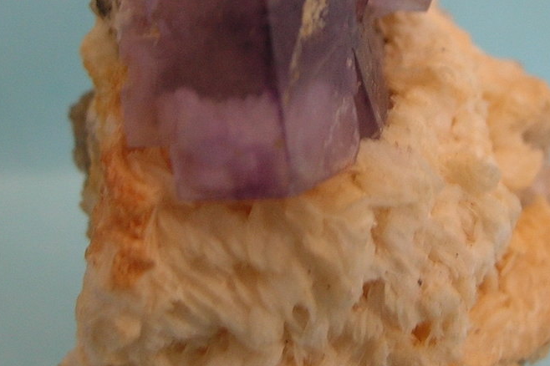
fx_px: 1390
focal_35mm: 91
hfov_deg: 22.3
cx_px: 365
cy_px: 25
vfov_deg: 14.8
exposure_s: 1/11
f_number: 2.7
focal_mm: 6
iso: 50
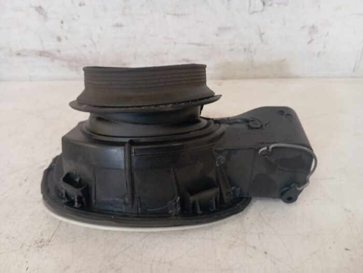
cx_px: 182
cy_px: 136
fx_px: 294
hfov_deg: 63.4
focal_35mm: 28
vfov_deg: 49.9
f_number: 1.8
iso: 396
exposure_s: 1/33.3
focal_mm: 4.22
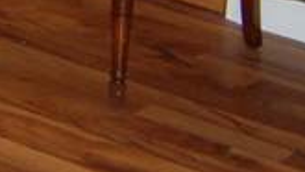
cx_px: -447
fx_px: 1772
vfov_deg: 5.1
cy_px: -442
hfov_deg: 8.8
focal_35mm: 219
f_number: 5.6
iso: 800
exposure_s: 1/60
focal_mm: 18
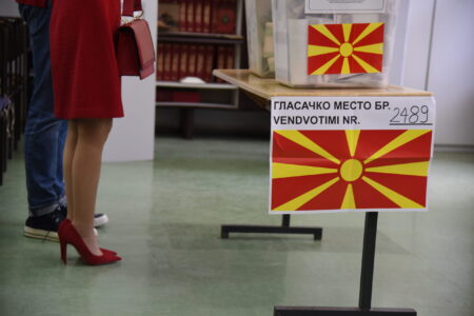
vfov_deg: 18.2
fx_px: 987
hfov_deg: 27.0
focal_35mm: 75
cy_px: 158
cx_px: 237
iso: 1000
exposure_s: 1/200
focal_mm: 75
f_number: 4
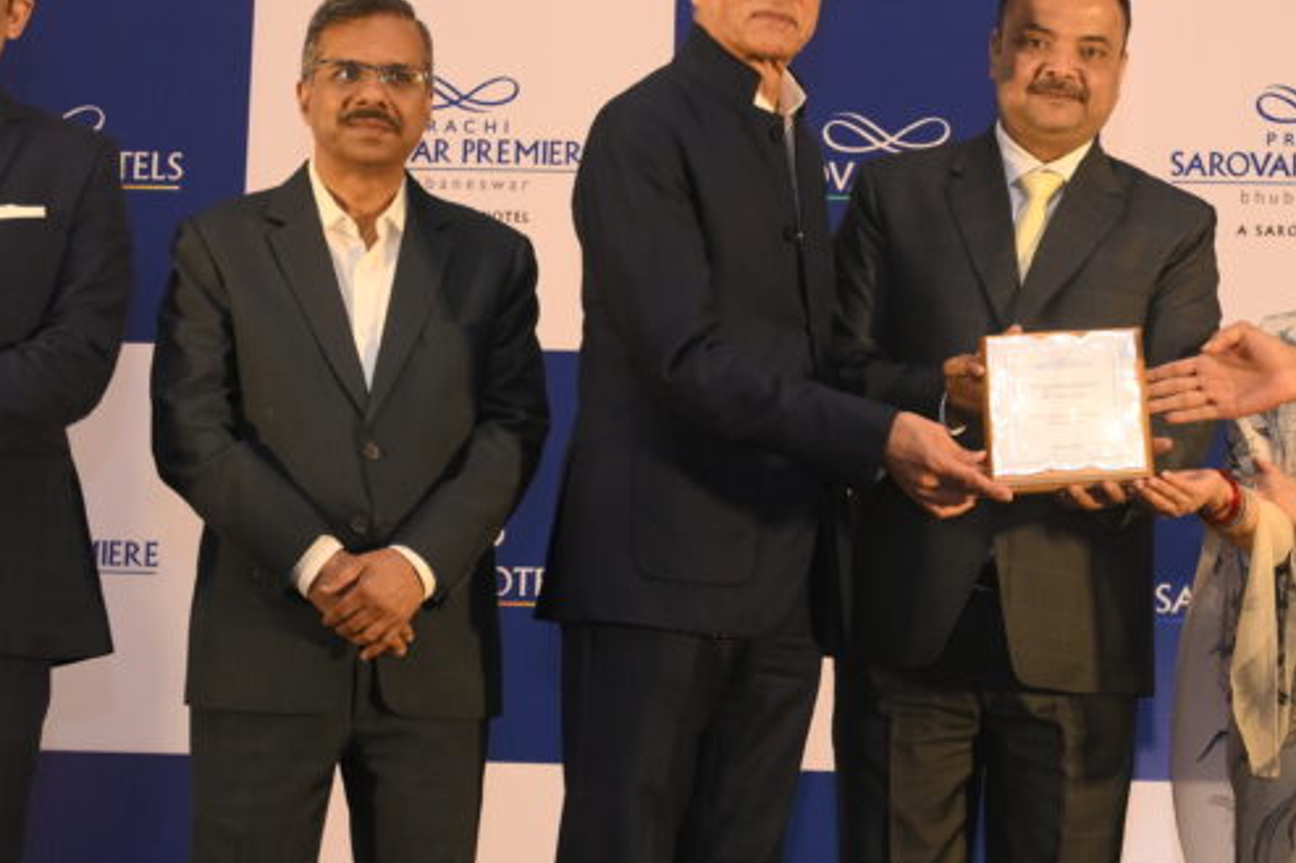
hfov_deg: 17.6
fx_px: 4174
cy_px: 540
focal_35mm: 116
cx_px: 884
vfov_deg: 11.8
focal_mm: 49
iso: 500
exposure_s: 1/200
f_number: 5
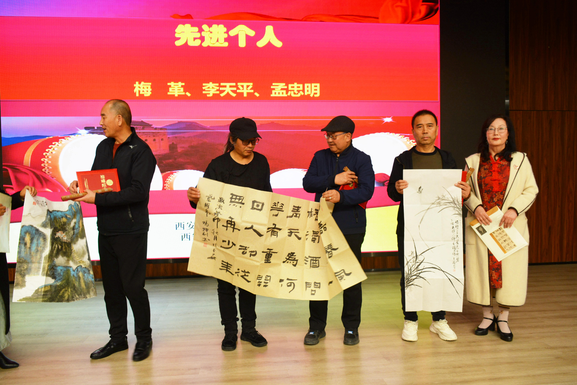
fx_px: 433
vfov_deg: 48.0
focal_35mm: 27
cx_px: 288
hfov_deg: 67.4
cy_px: 192
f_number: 5.6
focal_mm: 18
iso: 400
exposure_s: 1/60
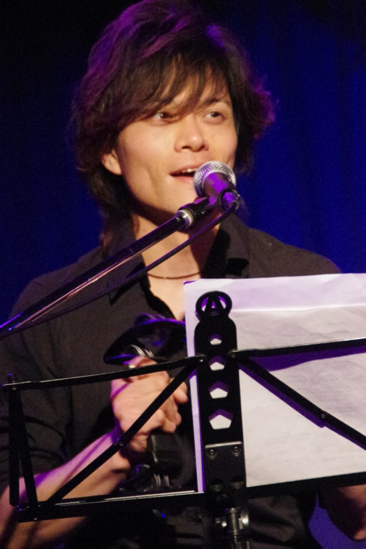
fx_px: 4577
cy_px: 274
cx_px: 183
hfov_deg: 4.6
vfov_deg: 6.9
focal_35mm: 300
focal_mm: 200
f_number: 6.3
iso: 12800
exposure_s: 1/80
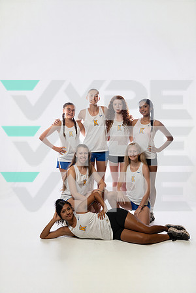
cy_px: 146
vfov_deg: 42.7
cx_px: 98
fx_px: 376
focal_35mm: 46
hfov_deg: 29.2
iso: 640
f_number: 5.6
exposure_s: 1/250
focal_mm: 46
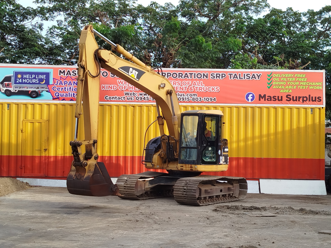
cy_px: 124
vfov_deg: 26.6
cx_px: 166
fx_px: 526
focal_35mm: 55
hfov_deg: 34.9
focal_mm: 5.31
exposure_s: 1/250
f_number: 1.7
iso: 50
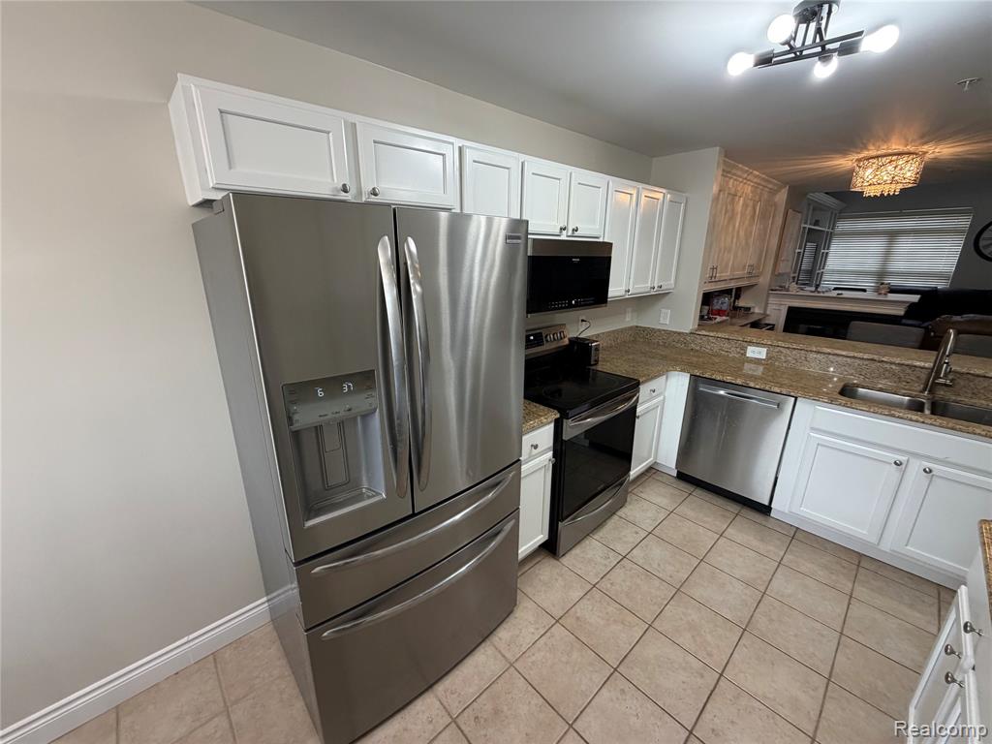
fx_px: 401
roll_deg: -0.6
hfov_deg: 102.1
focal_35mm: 14
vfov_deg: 85.7
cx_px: 496
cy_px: 372
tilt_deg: -16.8
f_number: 2.2
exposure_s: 1/120
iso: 200
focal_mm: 2.22
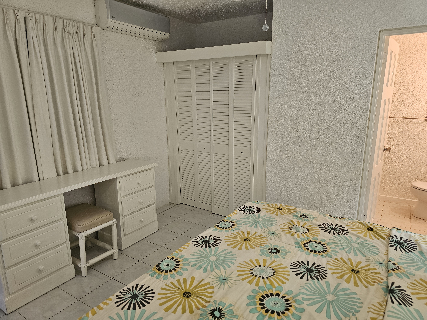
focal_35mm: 23
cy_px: 160
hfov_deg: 73.9
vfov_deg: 58.9
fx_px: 284
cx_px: 214
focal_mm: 6.3
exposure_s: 1/100
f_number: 1.7
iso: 250
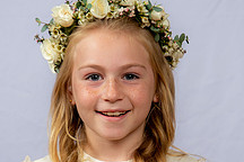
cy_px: 173
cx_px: 138
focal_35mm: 177
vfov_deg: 7.7
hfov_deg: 11.6
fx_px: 1200
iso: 250
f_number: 6.3
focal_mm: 66
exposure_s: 1/160
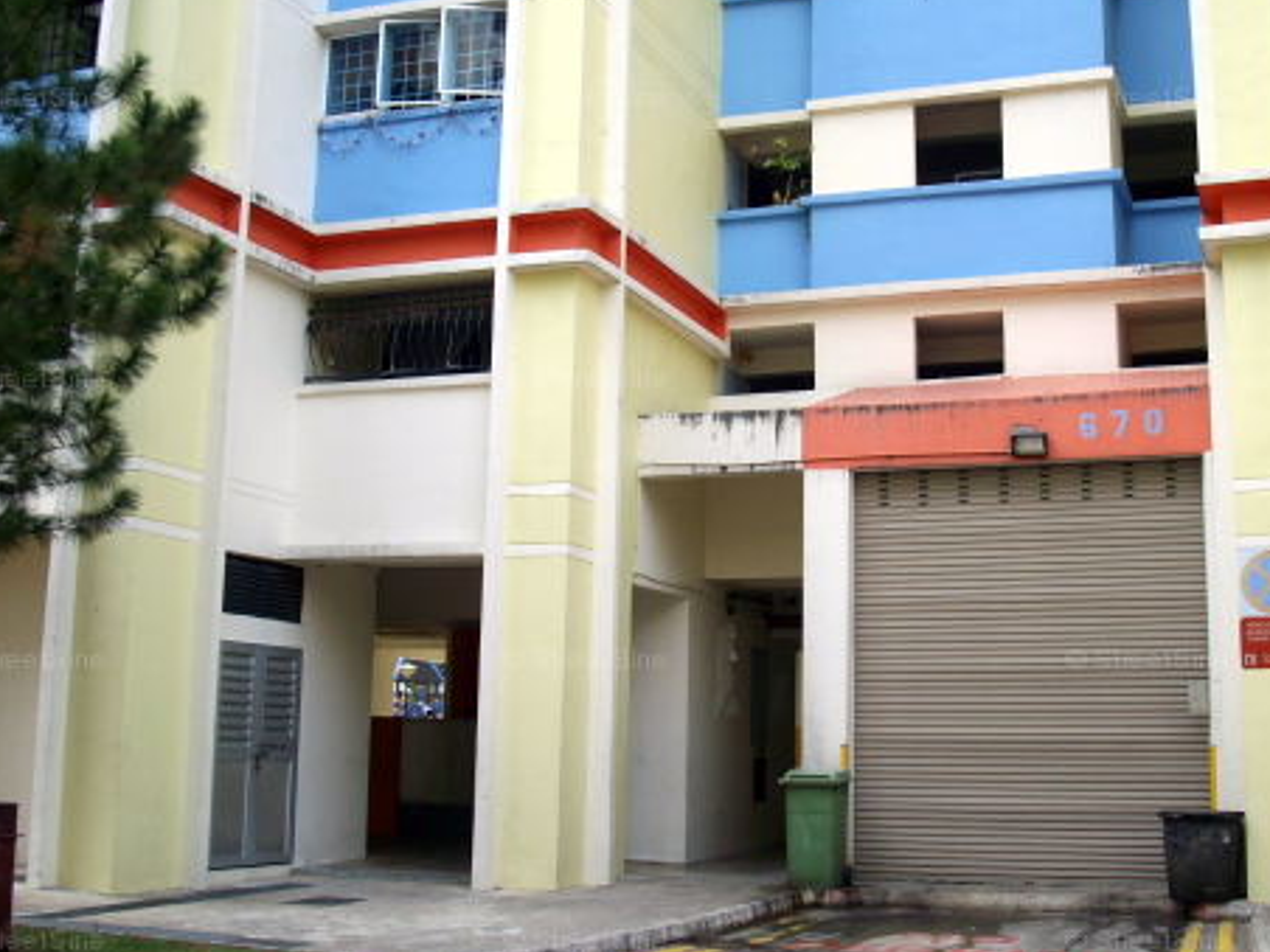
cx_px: 714
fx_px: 1651
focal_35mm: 45
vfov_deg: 32.1
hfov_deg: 42.0
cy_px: 382
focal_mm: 6.2
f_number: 2.8
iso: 80
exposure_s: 1/320
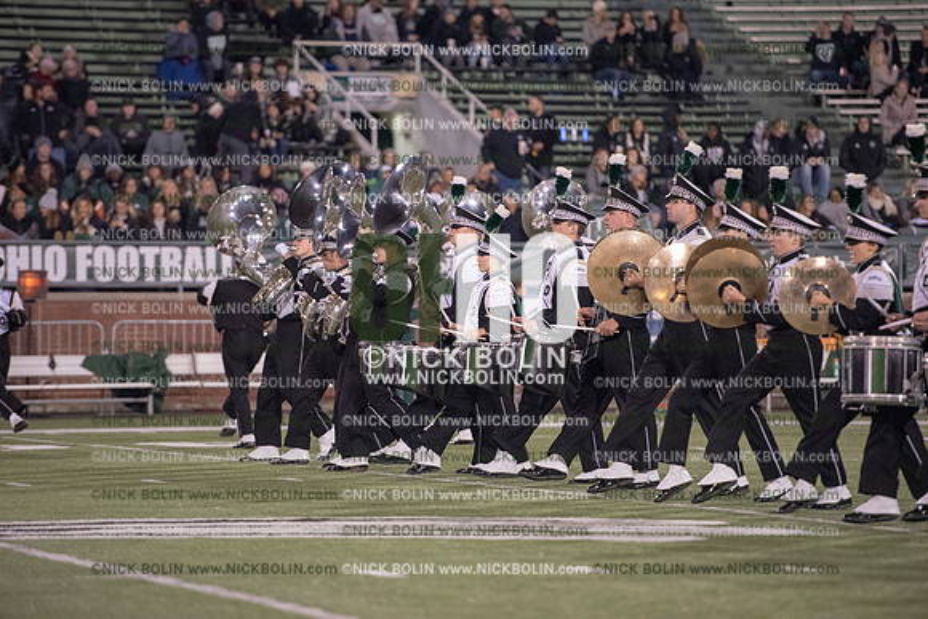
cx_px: 464
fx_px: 5157
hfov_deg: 10.3
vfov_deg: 6.9
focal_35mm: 200
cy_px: 310
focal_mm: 200
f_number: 3.2
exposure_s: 1/1250
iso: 5000
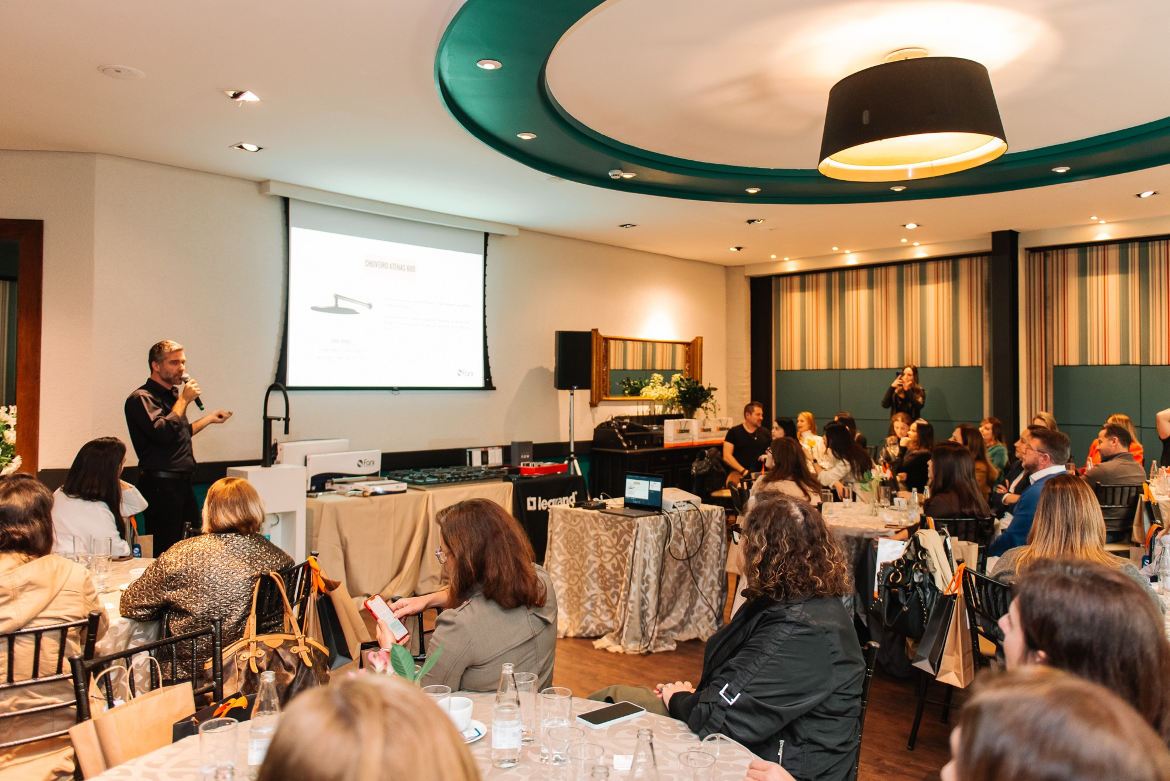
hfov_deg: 68.3
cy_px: 362
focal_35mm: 27
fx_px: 862
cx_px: 627
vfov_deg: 48.7
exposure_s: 1/125
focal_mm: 24
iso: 2500
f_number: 2.8
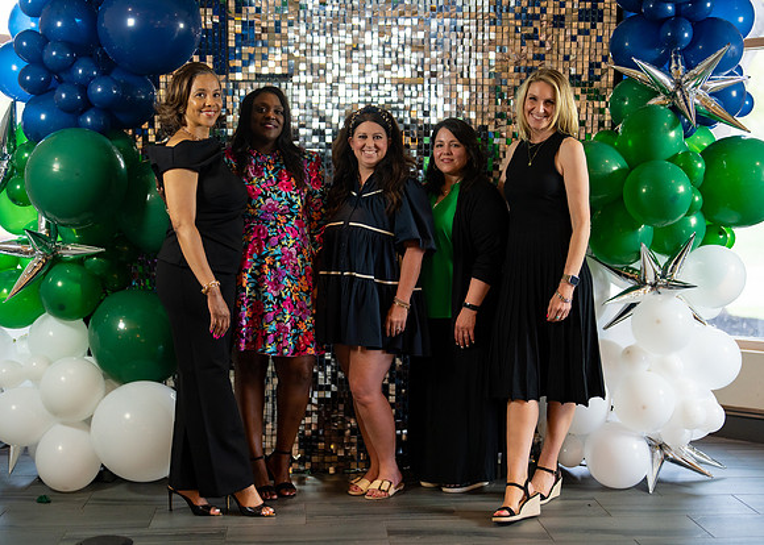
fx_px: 1153
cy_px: 272
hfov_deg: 36.6
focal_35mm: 53
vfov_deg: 26.6
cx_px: 382
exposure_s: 1/320
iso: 800
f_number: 1.2
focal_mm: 50
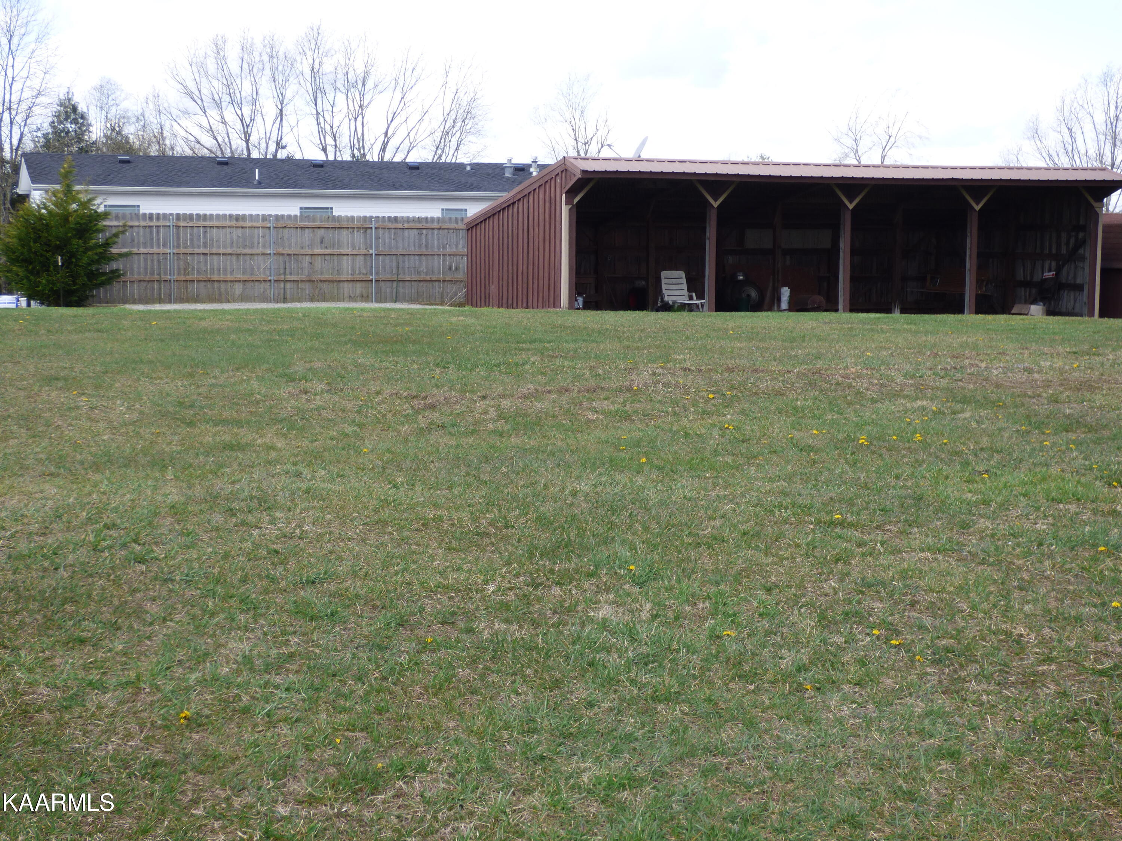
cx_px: 561
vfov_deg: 27.5
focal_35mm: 53
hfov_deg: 36.2
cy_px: 420
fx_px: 1718
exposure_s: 1/320
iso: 100
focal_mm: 9.1
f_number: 3.9
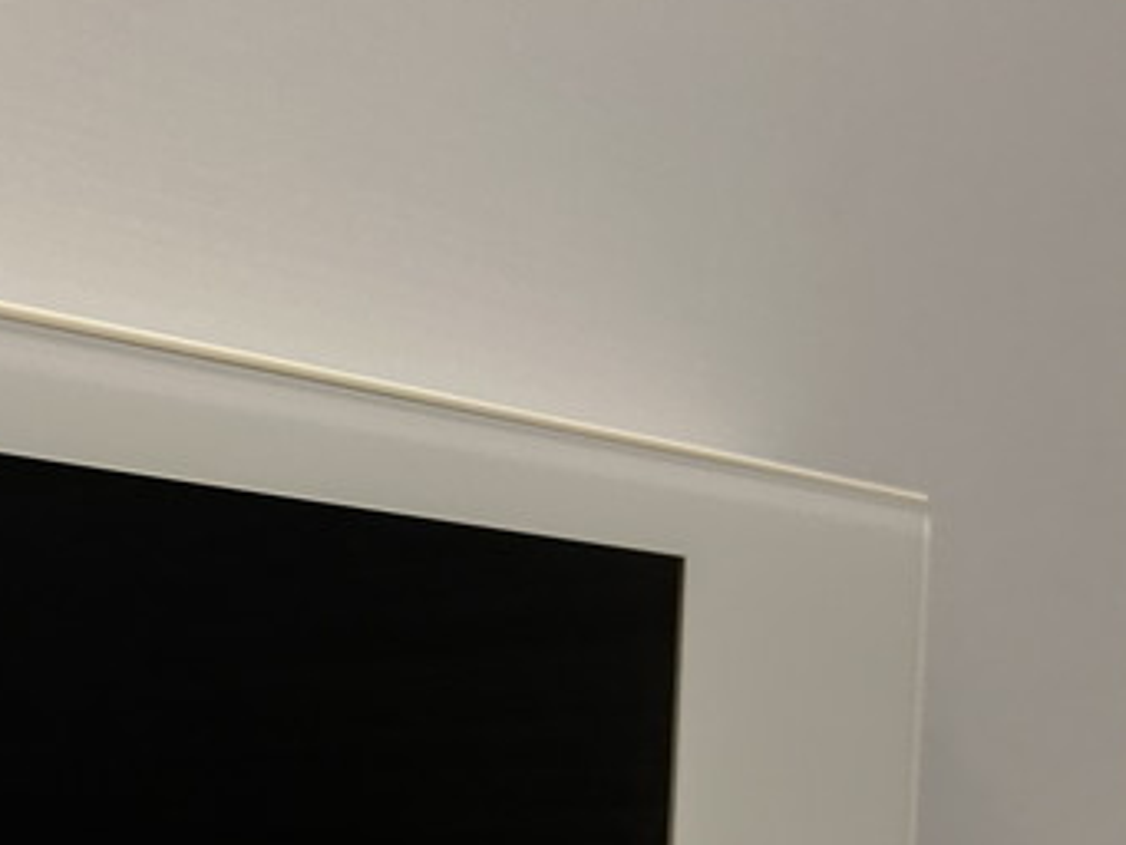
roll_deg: -1.0
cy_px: 967
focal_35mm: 61
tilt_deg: -4.8
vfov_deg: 22.5
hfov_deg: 30.3
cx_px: 109
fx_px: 1985
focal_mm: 5.7
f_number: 1.5
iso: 250
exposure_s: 1/50
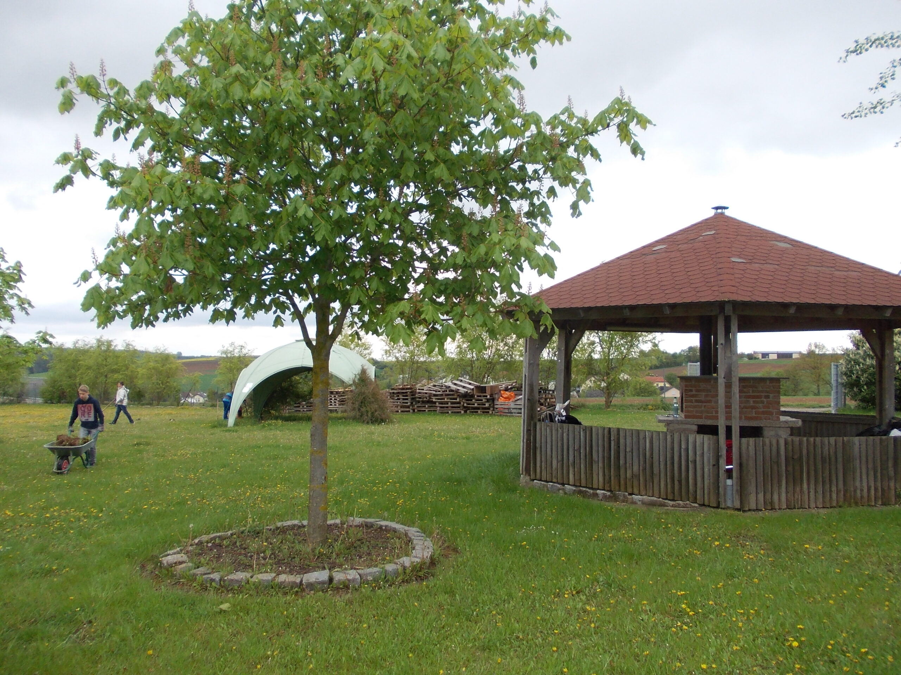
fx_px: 729
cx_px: 450
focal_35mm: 28
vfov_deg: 49.7
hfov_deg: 63.4
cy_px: 338
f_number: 2.7
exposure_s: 1/400
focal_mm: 4
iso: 80
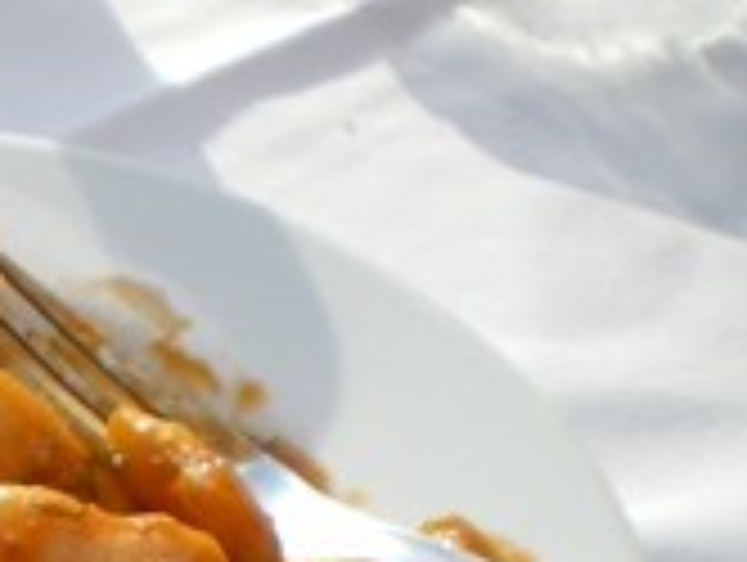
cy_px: 683
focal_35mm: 97
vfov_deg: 14.8
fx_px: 2096
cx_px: -117
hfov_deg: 19.2
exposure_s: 1/320
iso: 50
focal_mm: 6.3
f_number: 4.6
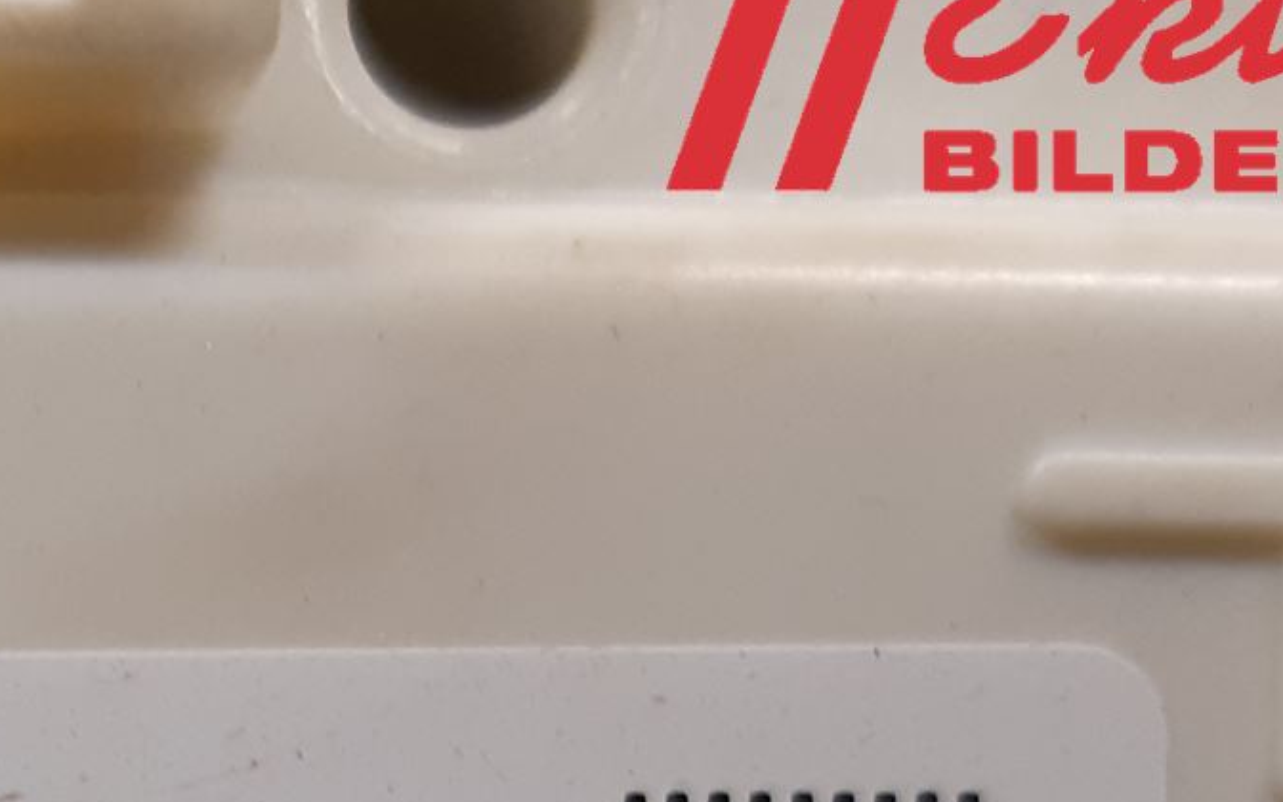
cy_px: 1335
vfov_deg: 14.2
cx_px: -116
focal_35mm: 84
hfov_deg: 23.2
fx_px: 2937
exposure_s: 1/50
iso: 100
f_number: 1.7
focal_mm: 3.93
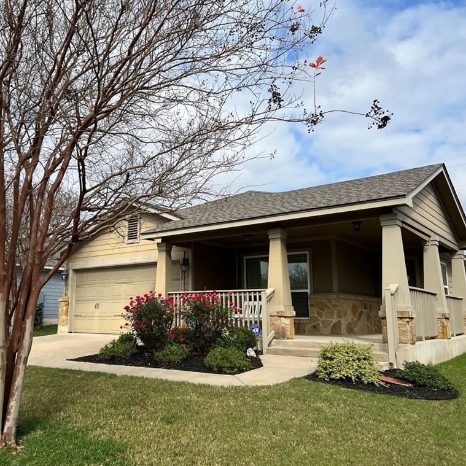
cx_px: 174
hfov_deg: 52.0
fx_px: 472
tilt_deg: +11.1
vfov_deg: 52.5
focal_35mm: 31
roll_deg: -0.1
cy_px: 234
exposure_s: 1/3968
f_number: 1.5
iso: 50
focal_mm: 5.7
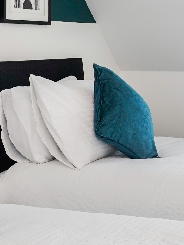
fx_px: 567
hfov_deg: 17.8
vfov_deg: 24.2
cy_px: 64
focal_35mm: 80
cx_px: 197
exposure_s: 1/20
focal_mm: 16
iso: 250
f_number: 9
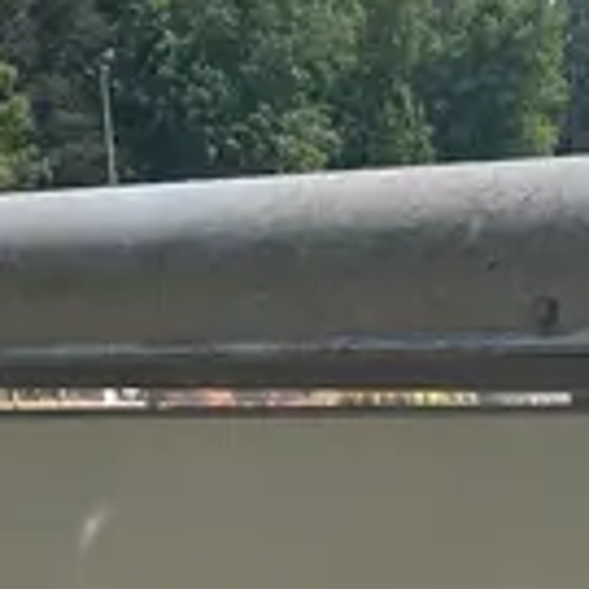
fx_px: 2406
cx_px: 759
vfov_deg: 13.4
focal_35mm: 125
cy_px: 805
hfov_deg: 13.5
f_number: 1.6
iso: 50
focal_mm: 4.2
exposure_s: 1/5051
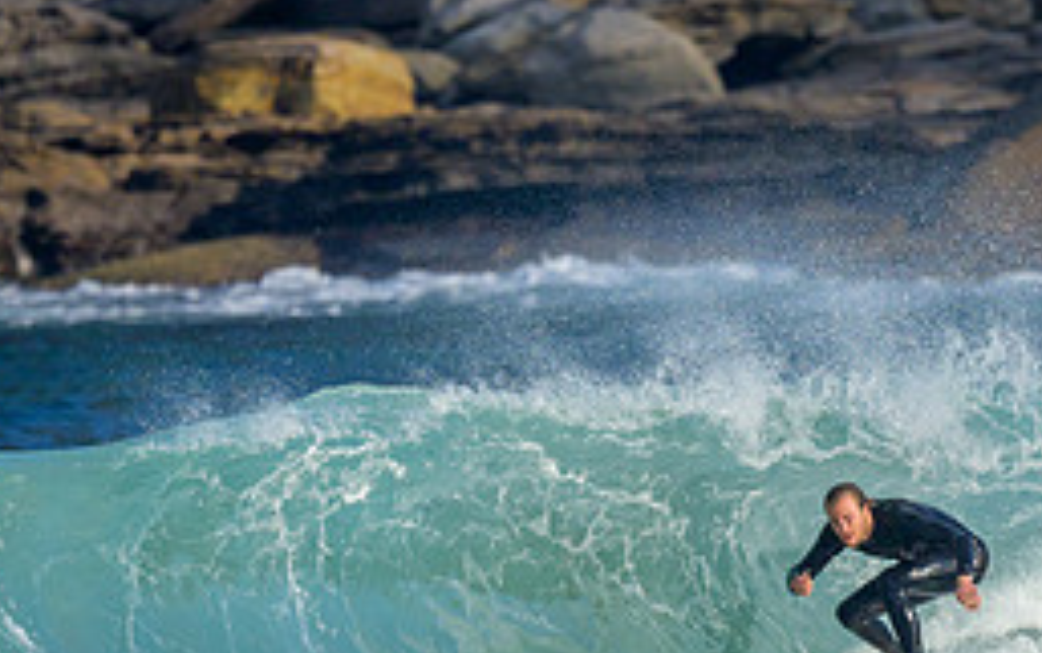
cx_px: 786
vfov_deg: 0.5
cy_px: 650
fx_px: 71894
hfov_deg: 0.8
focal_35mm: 2530
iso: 280
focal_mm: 800
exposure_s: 1/2000
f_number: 6.3
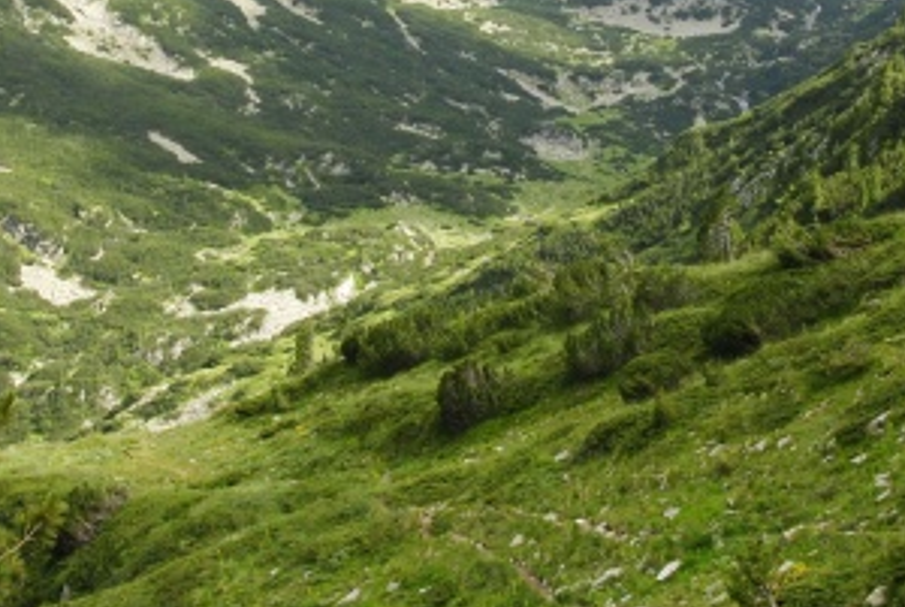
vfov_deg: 18.6
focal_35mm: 72
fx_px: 1813
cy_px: 45
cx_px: 459
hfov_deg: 28.0
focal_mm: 18
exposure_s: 1/160
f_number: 9
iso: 400
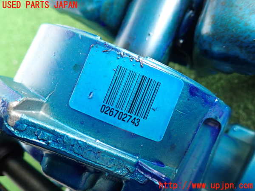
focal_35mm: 25
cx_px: 128
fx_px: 184
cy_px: 96
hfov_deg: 69.4
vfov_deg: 54.9
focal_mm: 4.5
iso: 320
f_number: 2
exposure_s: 1/30
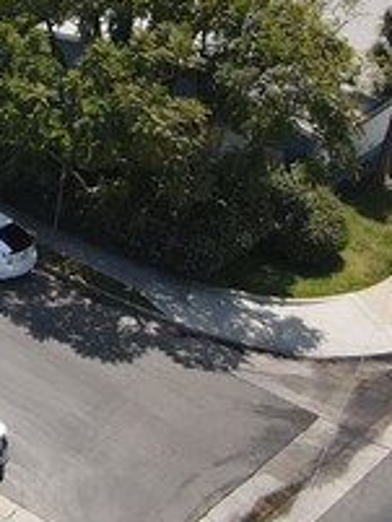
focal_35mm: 122
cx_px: -605
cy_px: -221
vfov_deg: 15.1
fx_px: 1840
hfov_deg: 10.2
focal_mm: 4.5
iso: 100
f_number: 2.8
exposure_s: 1/40
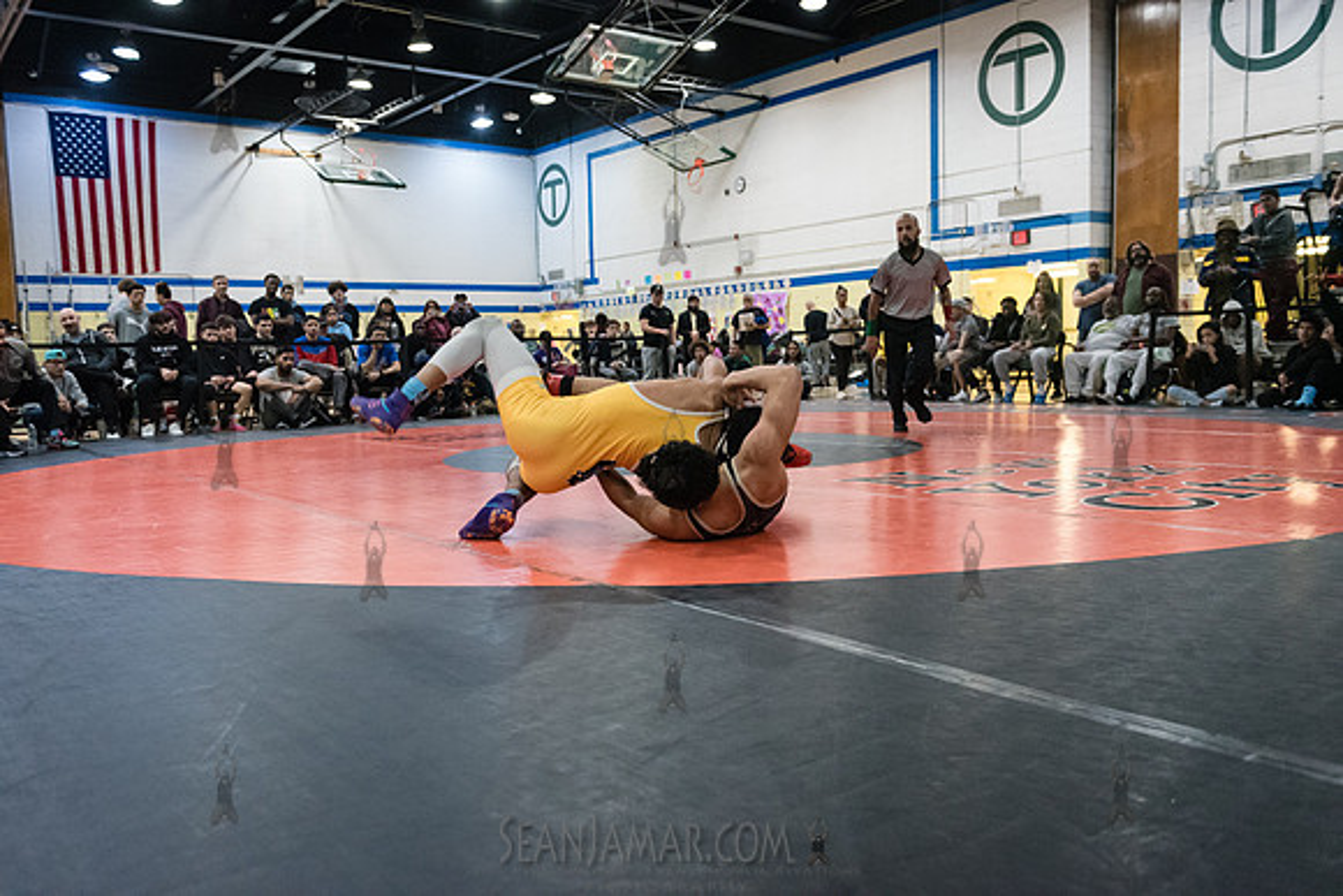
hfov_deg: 63.6
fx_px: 1082
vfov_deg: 45.0
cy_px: 448
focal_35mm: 29
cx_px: 672
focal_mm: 29
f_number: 3.2
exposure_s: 1/500
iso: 8000
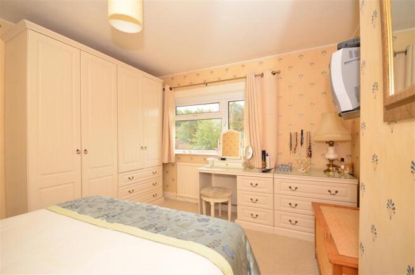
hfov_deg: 100.5
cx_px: 208
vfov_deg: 77.0
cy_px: 138
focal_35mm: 15
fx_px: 172
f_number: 6.3
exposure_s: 1/80
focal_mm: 10
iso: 640
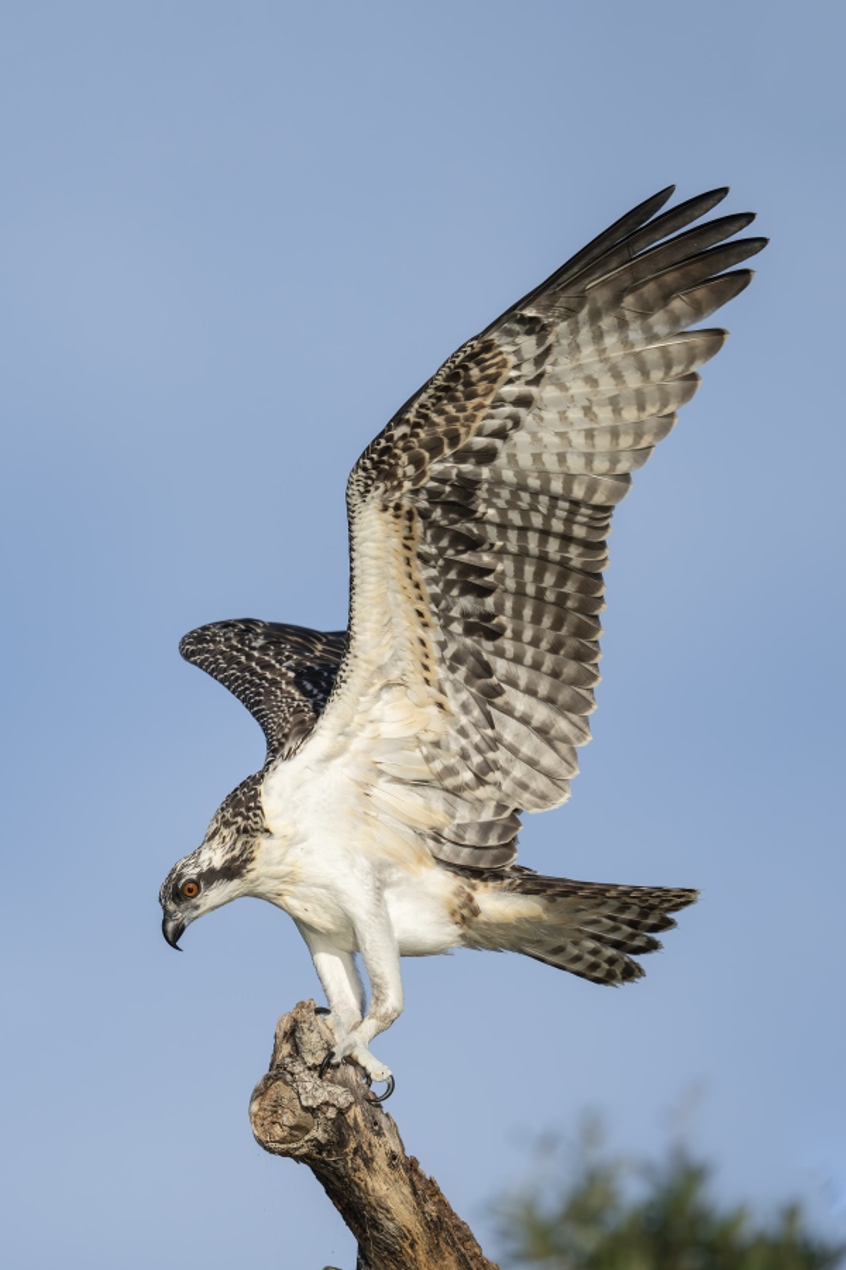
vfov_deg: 2.5
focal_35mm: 840
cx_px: 423
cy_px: 635
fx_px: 29608
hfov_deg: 1.6
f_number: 5.6
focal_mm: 840
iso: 800
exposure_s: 1/4000
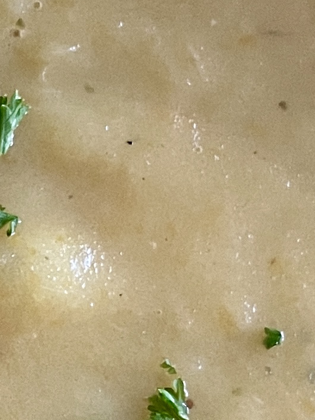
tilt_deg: -82.2
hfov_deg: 9.6
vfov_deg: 13.2
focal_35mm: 149
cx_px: -206
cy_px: 265
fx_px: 1808
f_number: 1.6
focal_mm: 4.2
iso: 200
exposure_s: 1/60
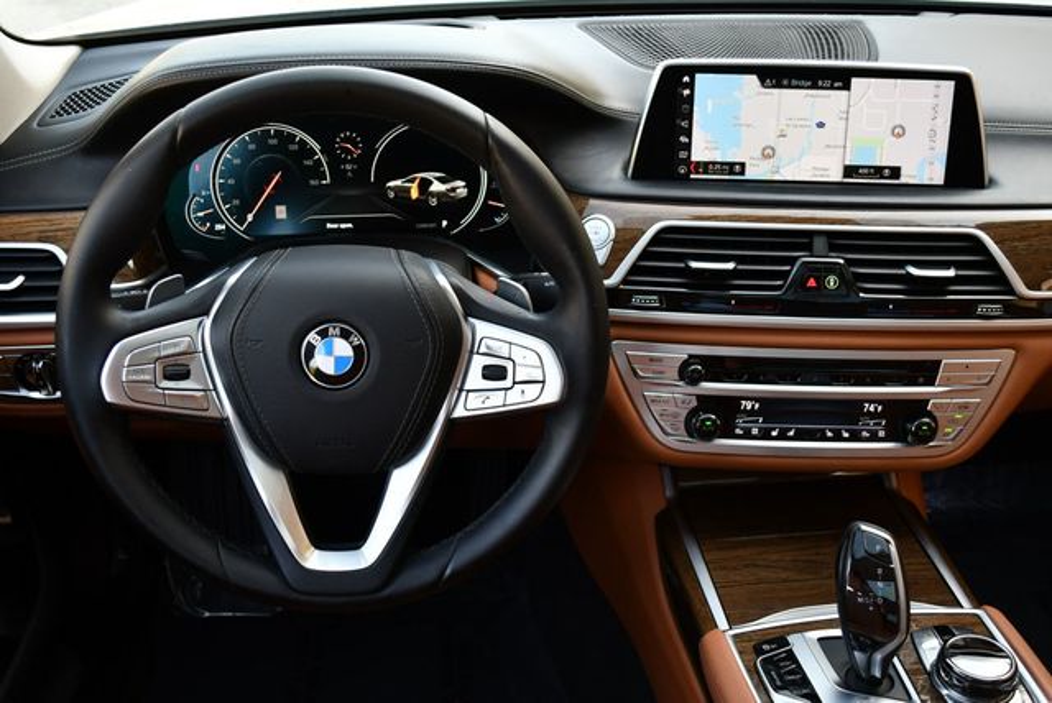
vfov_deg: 36.9
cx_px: 526
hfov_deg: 53.1
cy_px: 352
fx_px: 1053
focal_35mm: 36
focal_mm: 18
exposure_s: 1/250
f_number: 3.5
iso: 450
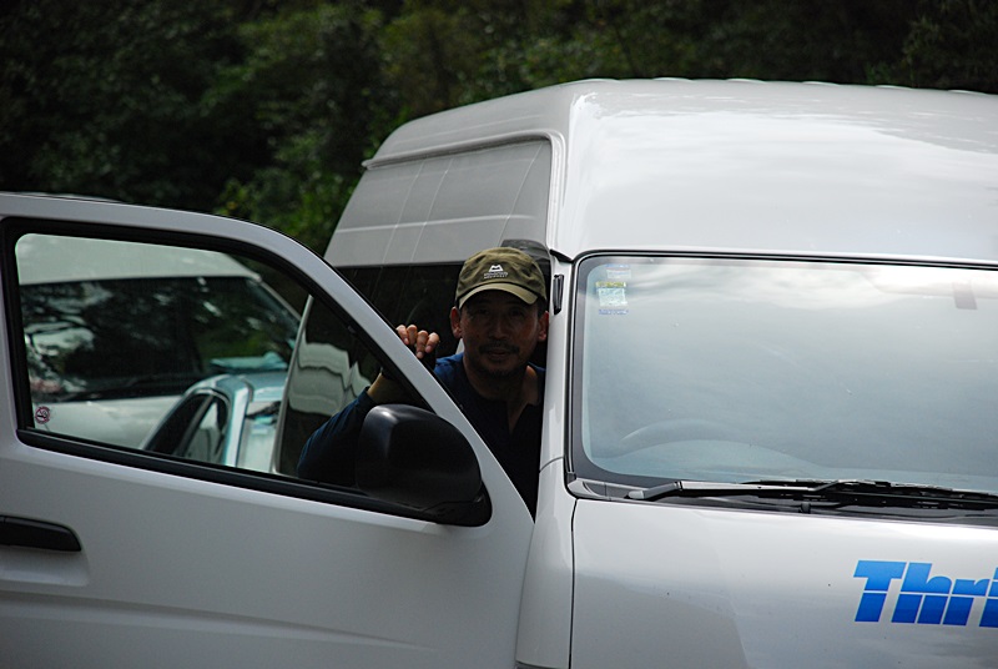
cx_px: 499
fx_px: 5622
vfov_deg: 6.8
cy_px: 334
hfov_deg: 10.1
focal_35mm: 202
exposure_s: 1/1000
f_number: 5.6
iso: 400
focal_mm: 135
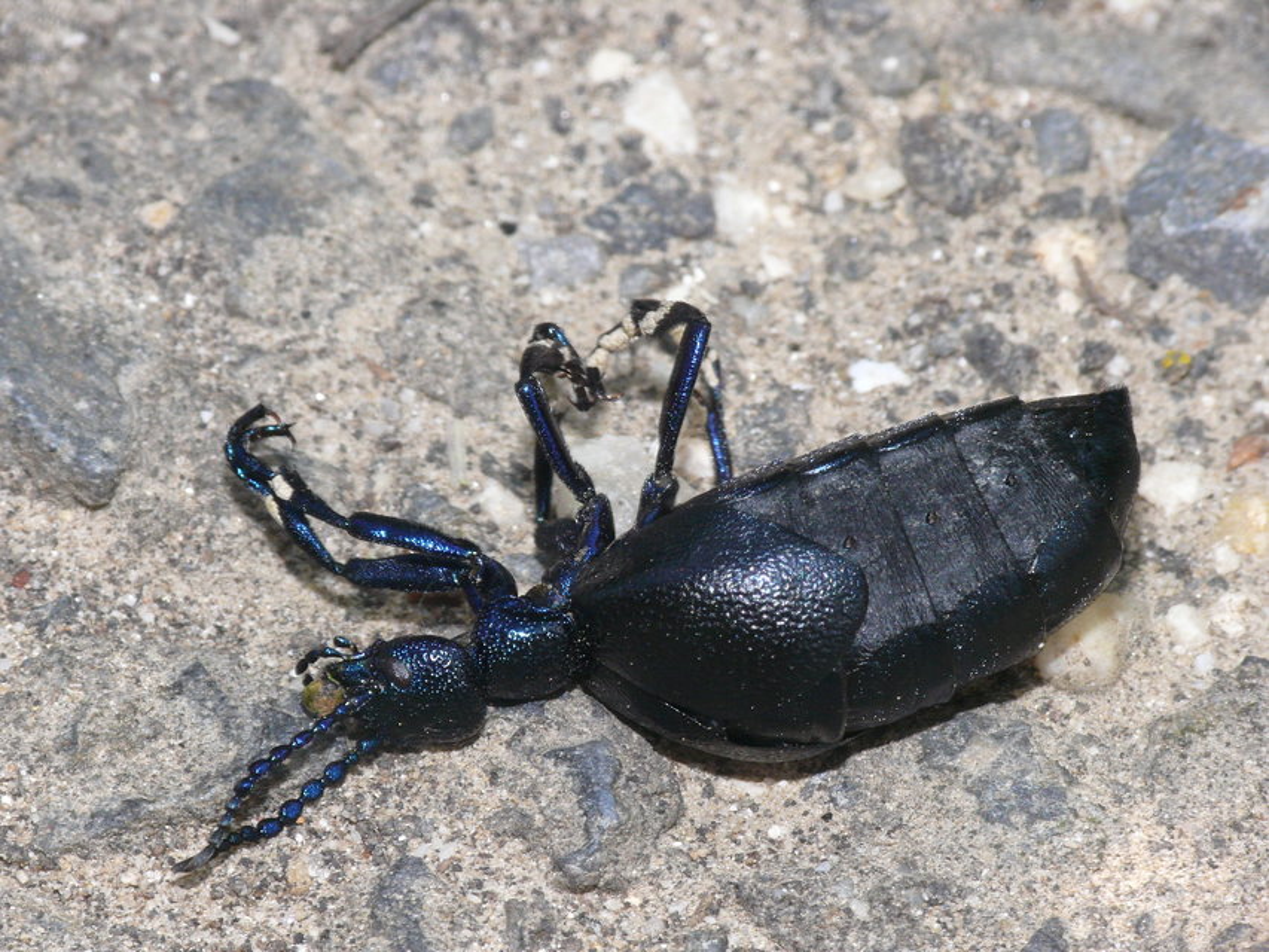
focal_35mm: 173
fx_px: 6343
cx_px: 634
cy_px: 476
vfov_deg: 8.6
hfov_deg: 11.4
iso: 200
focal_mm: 36.5
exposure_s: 1/80
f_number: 11
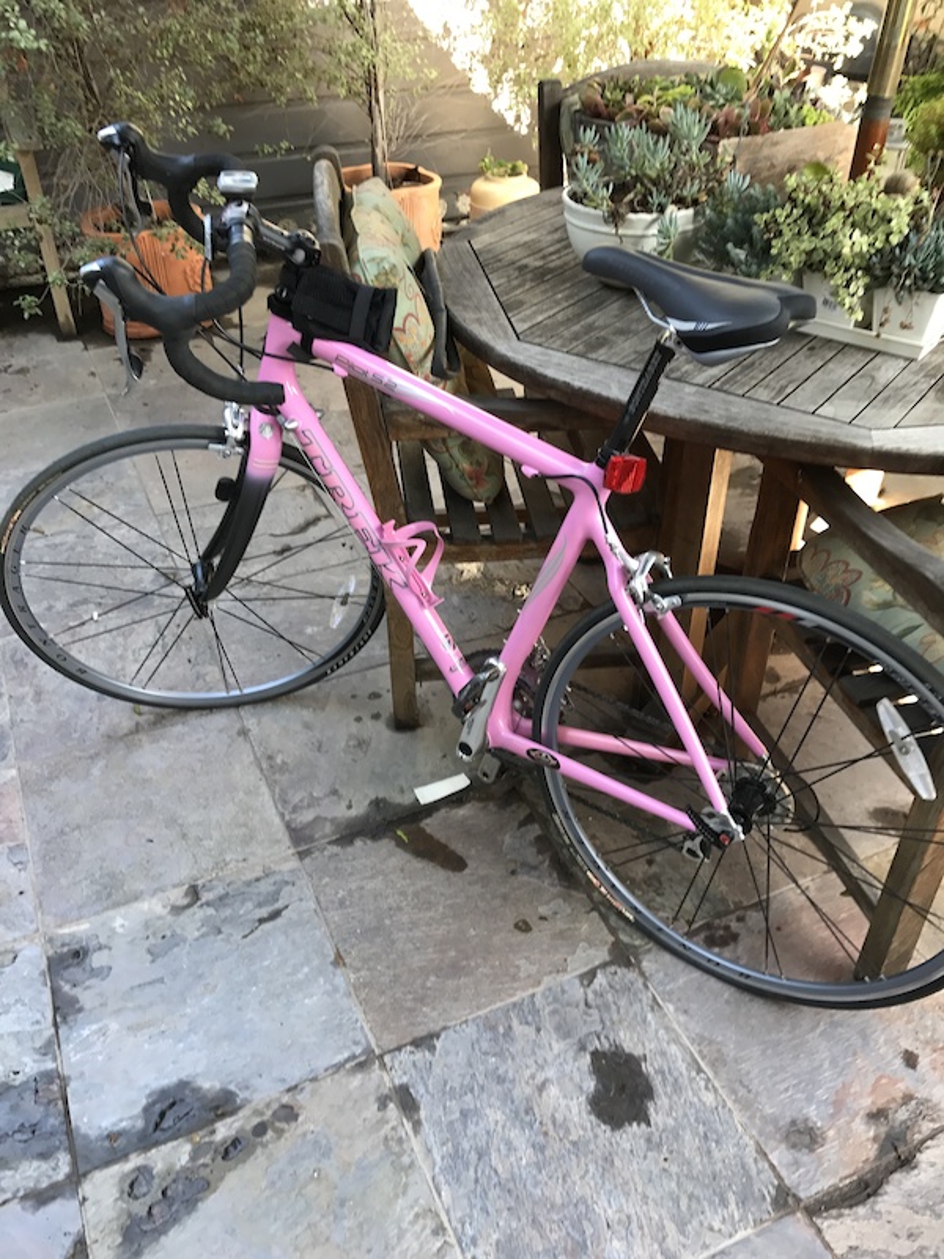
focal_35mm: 28
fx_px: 1018
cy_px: 630
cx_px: 472
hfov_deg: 49.7
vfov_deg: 63.4
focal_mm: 3.99
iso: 32
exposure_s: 1/60
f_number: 1.8
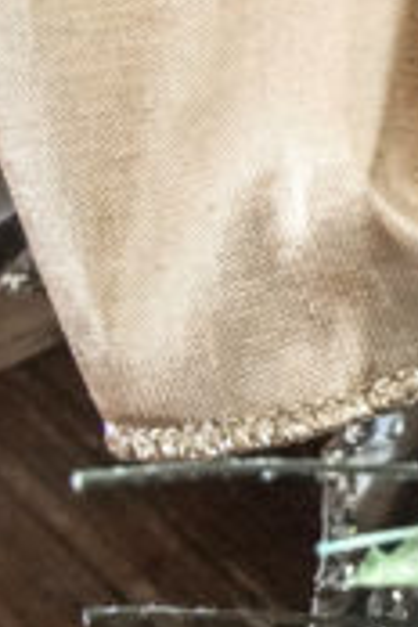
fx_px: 3849
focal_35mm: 221
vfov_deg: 9.2
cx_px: 1337
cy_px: -150
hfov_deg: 5.7
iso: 5000
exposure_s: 1/125
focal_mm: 32
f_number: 6.3
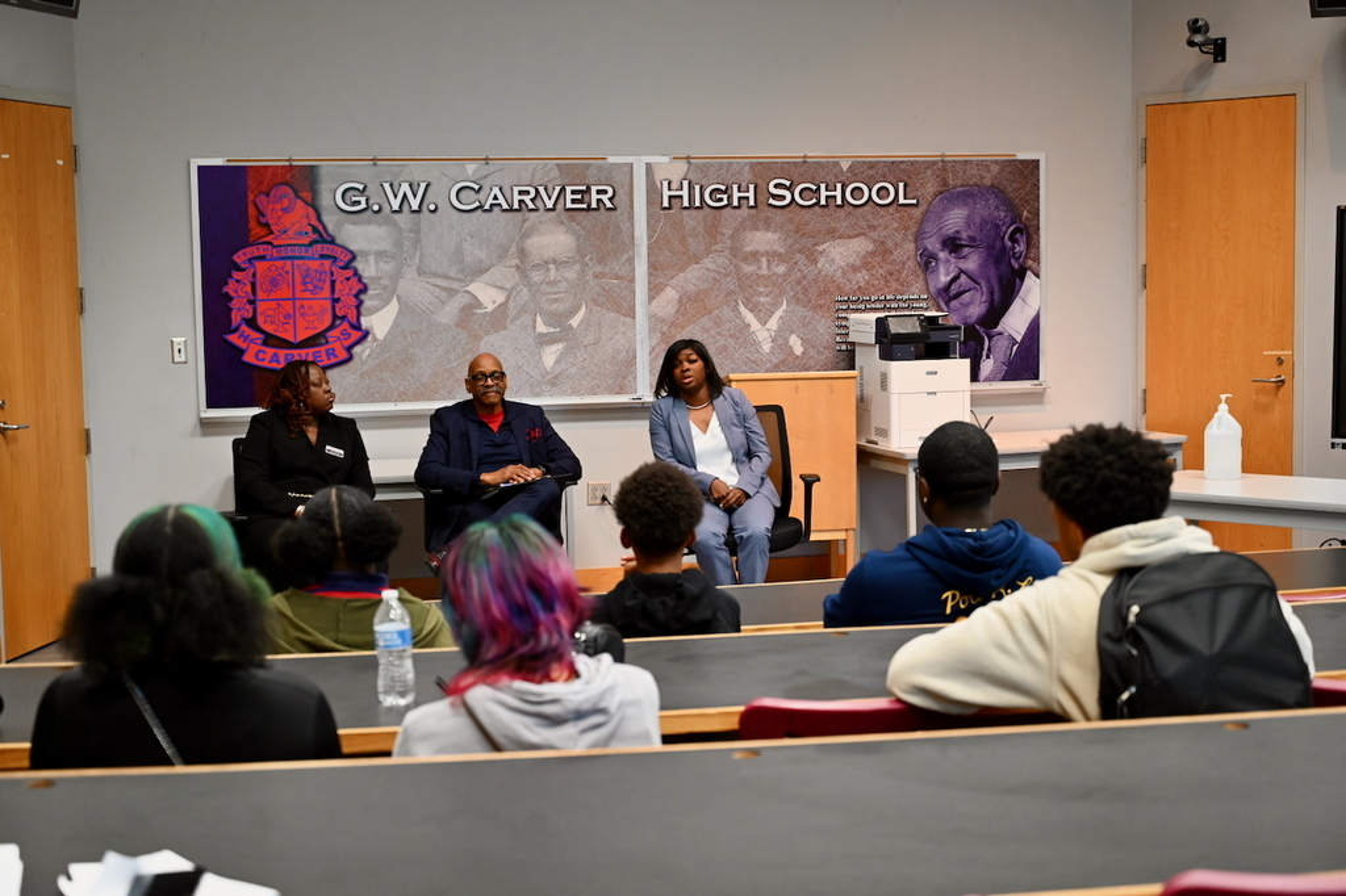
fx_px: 2056
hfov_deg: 36.3
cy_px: 448
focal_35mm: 55
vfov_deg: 24.6
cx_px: 673
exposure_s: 1/125
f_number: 4
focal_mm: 55
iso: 1800
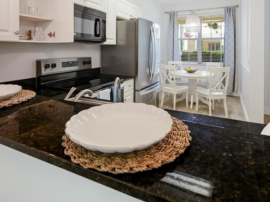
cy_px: 53
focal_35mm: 22
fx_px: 172
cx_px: 141
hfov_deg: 76.4
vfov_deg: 58.2
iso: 800
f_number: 8
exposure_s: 1/2.5
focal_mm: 12
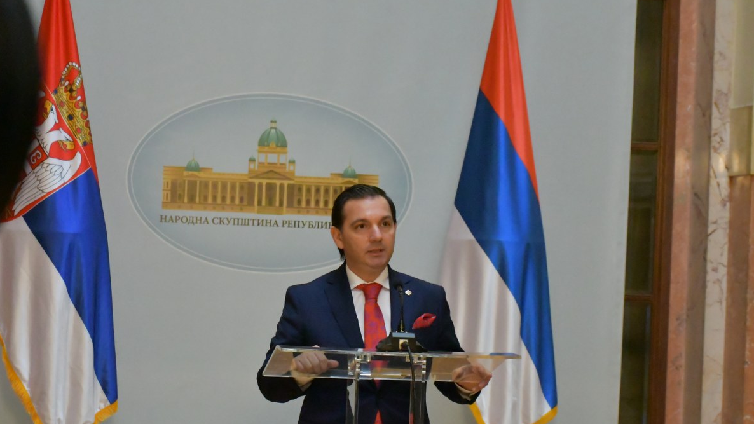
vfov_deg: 13.6
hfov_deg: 23.9
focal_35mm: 89
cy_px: 247
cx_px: 373
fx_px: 1779
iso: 18000
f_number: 10
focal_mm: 56
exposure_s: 1/200
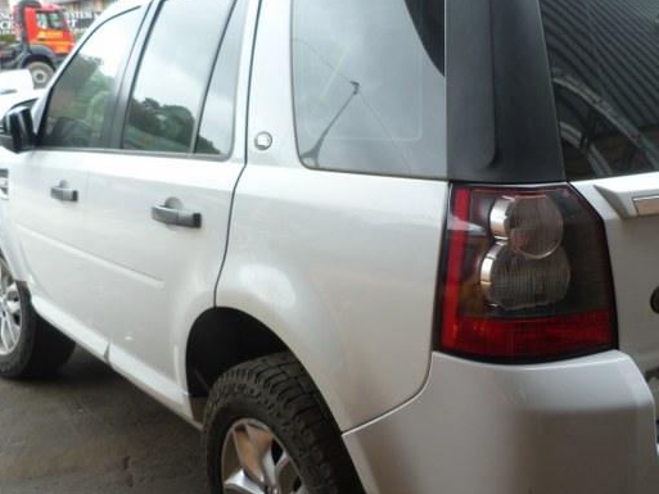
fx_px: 743
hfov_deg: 47.2
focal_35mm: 39
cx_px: 433
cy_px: 255
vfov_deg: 36.8
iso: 80
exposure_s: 1/125
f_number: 2.8
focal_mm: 4.5
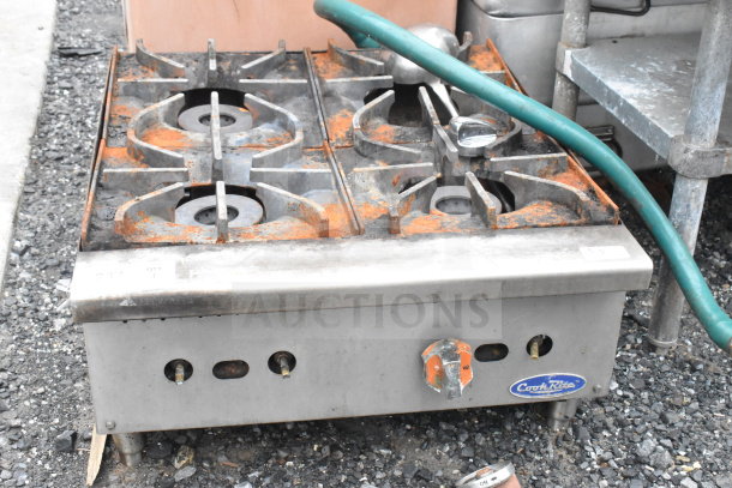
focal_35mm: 51
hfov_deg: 38.9
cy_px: 244
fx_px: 1037
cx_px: 366
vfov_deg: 26.5
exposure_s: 1/800
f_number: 14
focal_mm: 34
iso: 6400
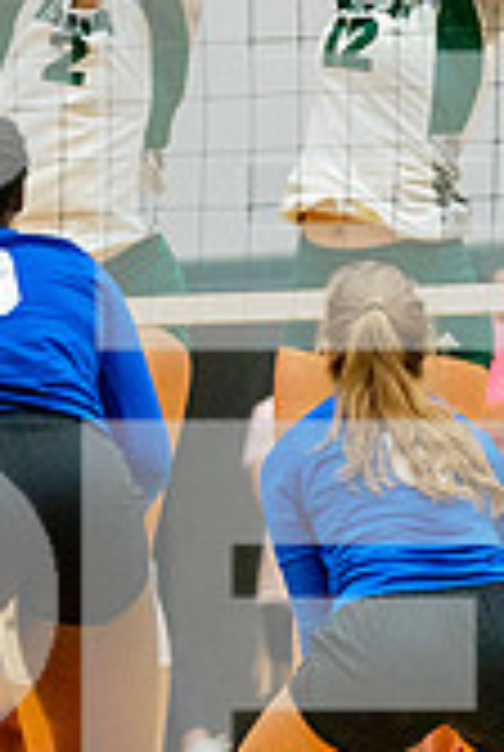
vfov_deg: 4.7
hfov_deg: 3.1
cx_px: -531
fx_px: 9201
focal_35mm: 440
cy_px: 115
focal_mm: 127
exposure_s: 1/2500
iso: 2500
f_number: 2.8
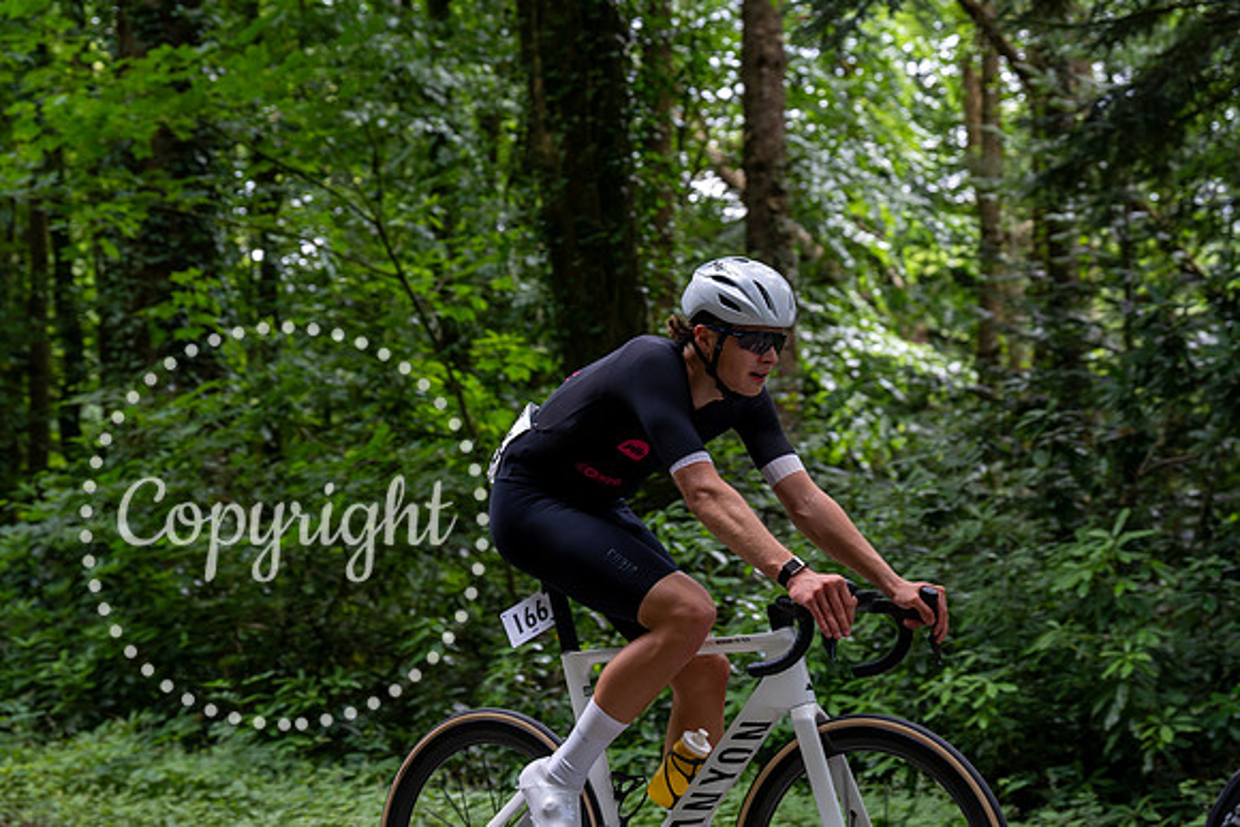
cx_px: 620
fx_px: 2412
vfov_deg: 19.5
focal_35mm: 70
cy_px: 414
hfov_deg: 28.8
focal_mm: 70
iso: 2000
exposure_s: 1/1000
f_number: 4.5
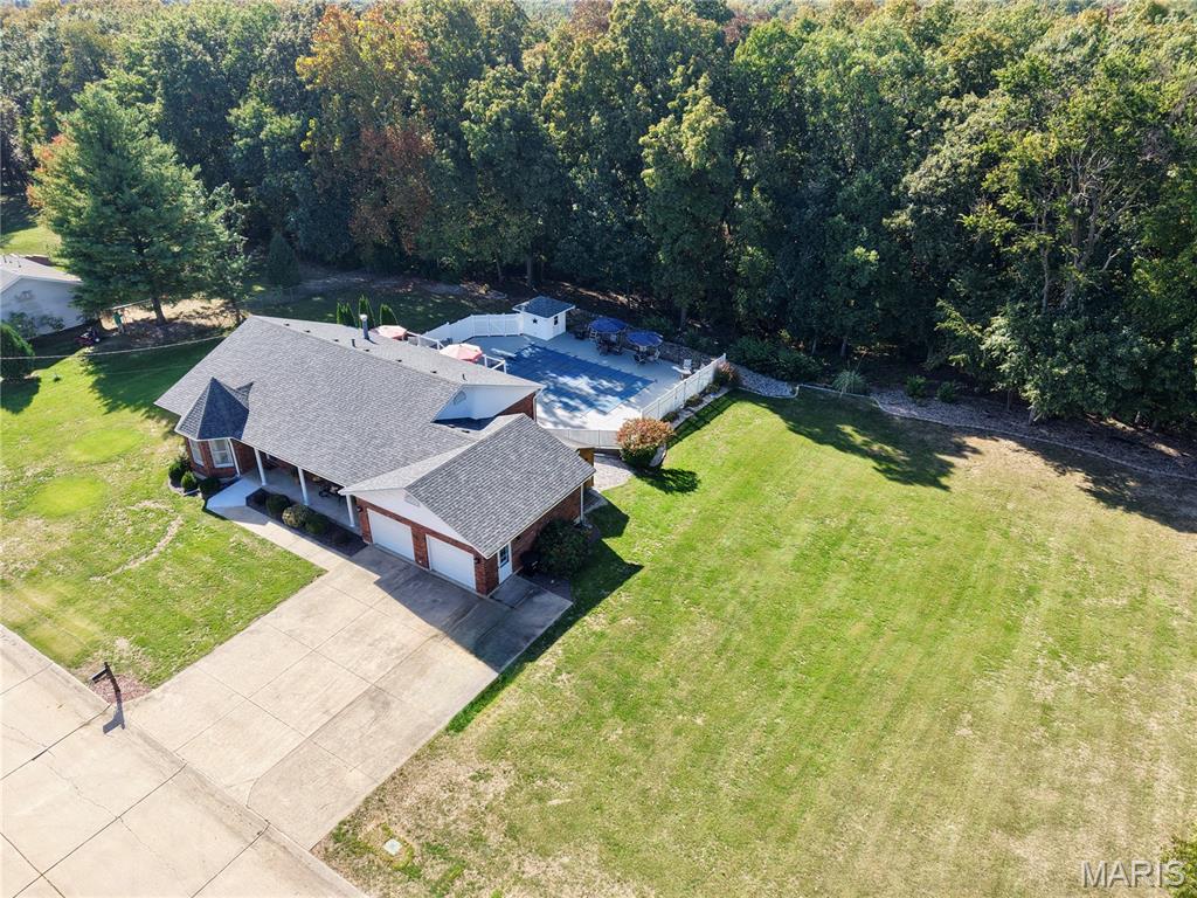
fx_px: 830
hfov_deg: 71.6
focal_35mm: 24
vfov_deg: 56.8
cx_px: 598
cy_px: 449
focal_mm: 8.67
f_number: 1.8
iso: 230
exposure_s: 1/2000
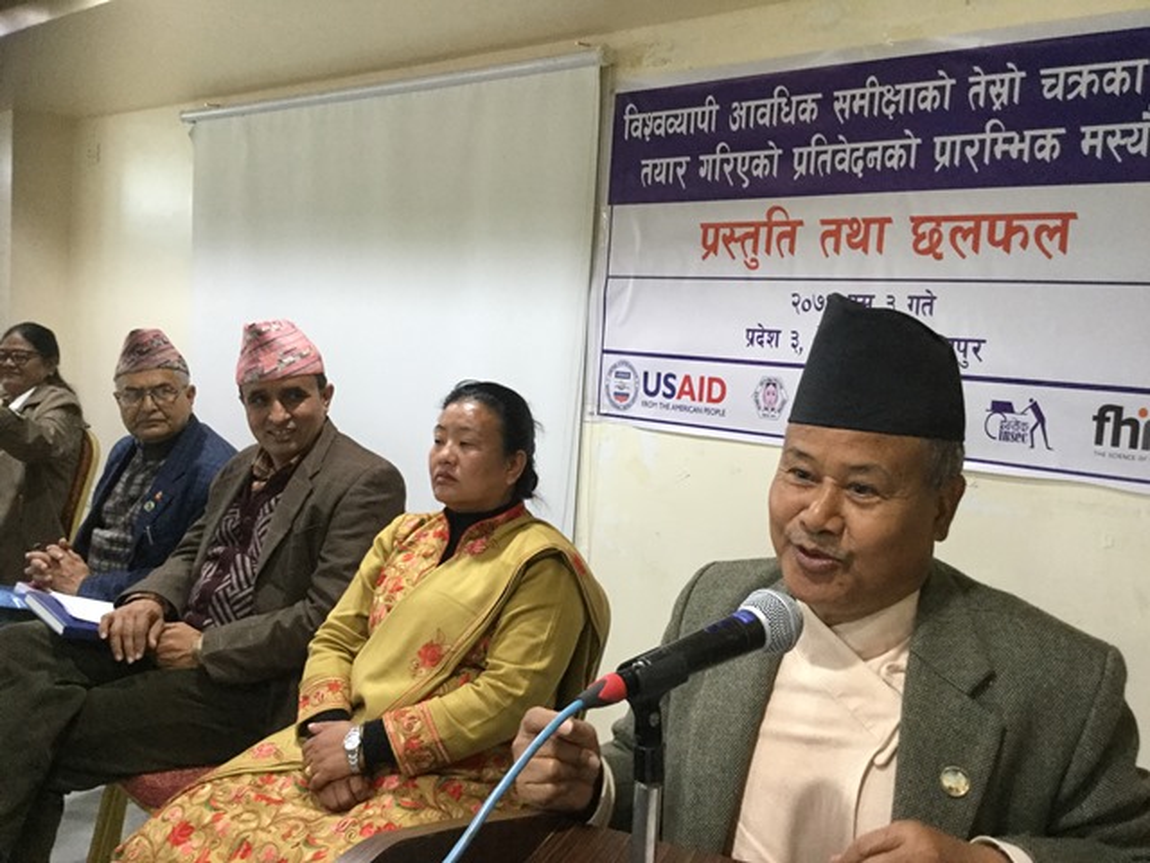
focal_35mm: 31
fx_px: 1030
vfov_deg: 45.4
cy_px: 432
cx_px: 575
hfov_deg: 58.4
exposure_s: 1/33
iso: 200
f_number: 2.4
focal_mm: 3.3
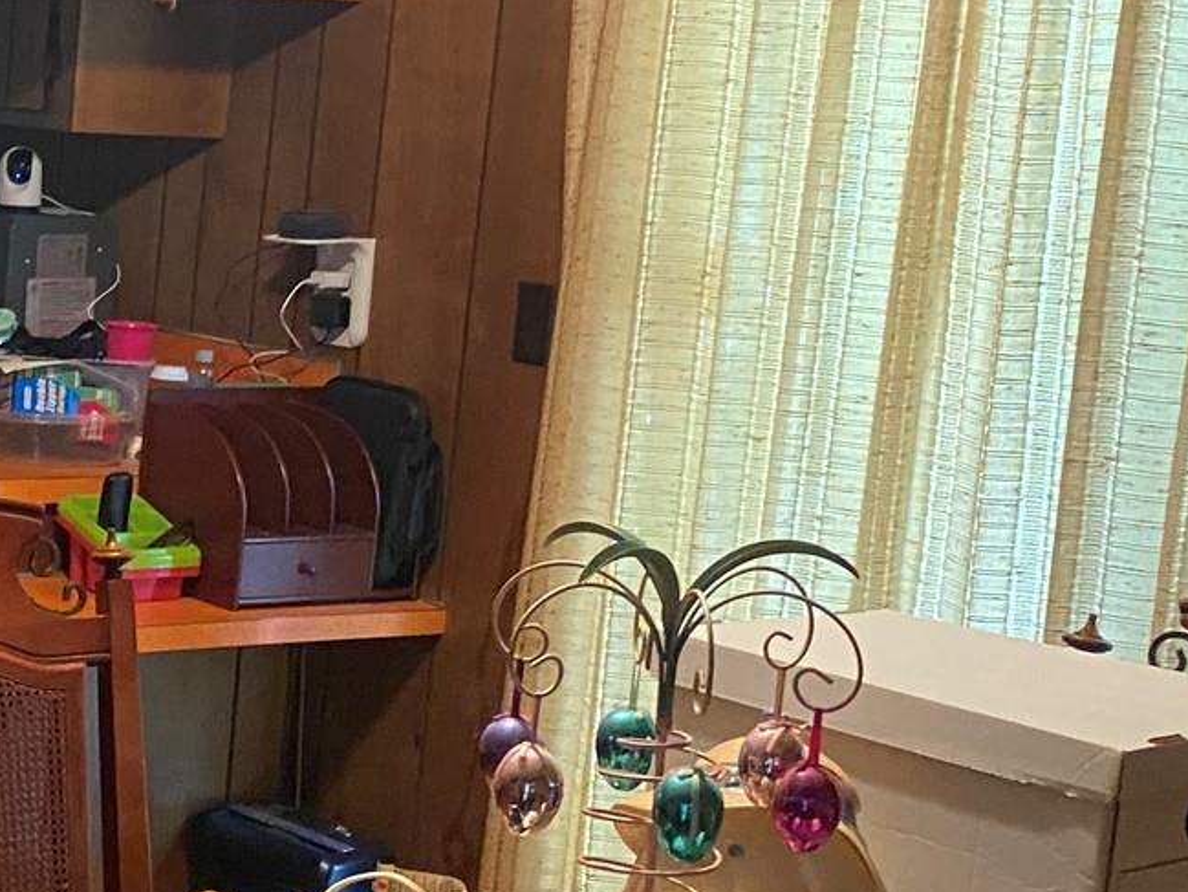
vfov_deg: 18.0
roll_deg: -3.7
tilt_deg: -12.5
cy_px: 551
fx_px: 2815
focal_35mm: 82
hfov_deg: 22.5
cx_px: -124
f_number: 1.8
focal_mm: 4.25
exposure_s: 1/30
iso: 500
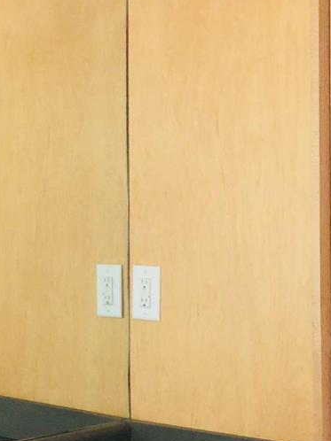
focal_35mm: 90
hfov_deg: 16.3
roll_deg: +0.7
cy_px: 261
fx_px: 1148
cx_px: 70
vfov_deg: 21.8
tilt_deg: -0.2
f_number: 1.8
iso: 125
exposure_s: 1/4
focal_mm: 3.99
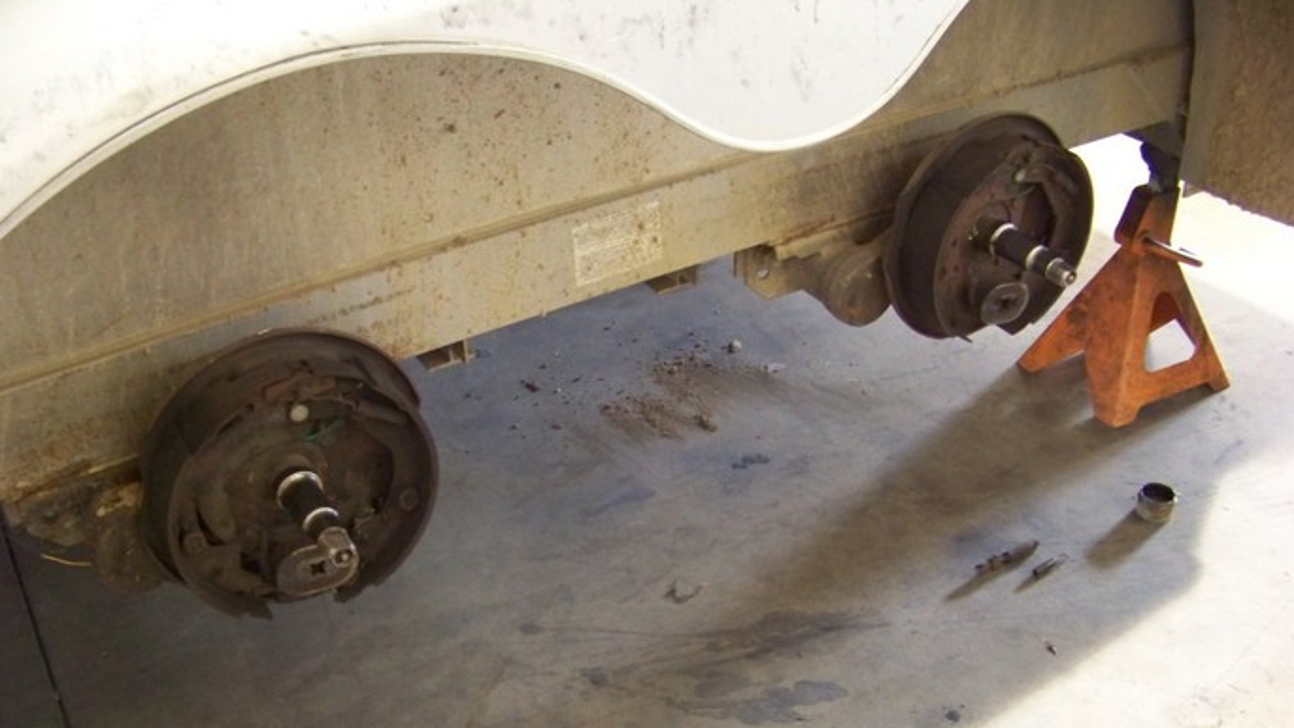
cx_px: 645
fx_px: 1373
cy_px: 493
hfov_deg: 50.5
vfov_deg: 29.5
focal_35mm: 40
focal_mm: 5.85
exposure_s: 1/8
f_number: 2.8
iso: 400
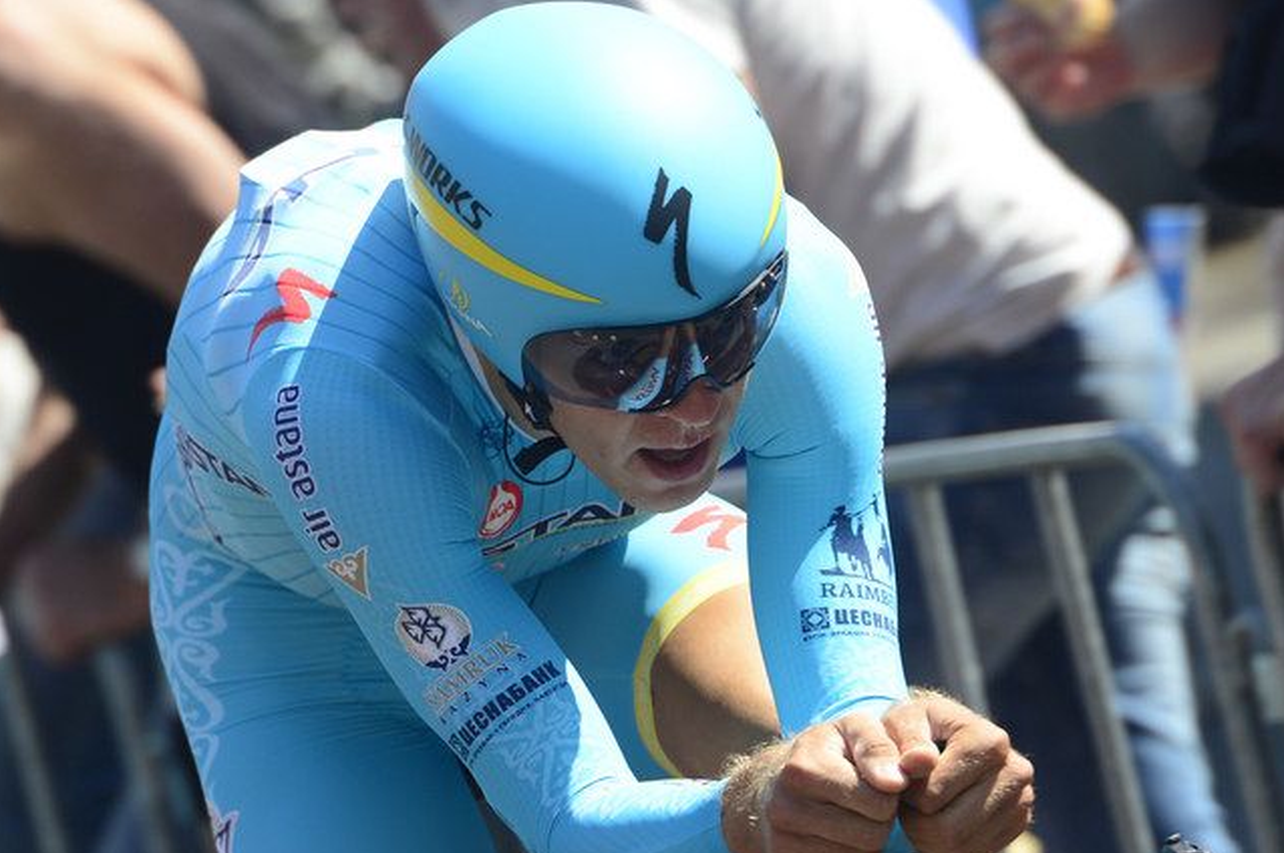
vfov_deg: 2.1
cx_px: 568
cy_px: 584
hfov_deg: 3.2
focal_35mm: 642
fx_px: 22874
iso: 500
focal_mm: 400
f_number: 8
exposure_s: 1/640
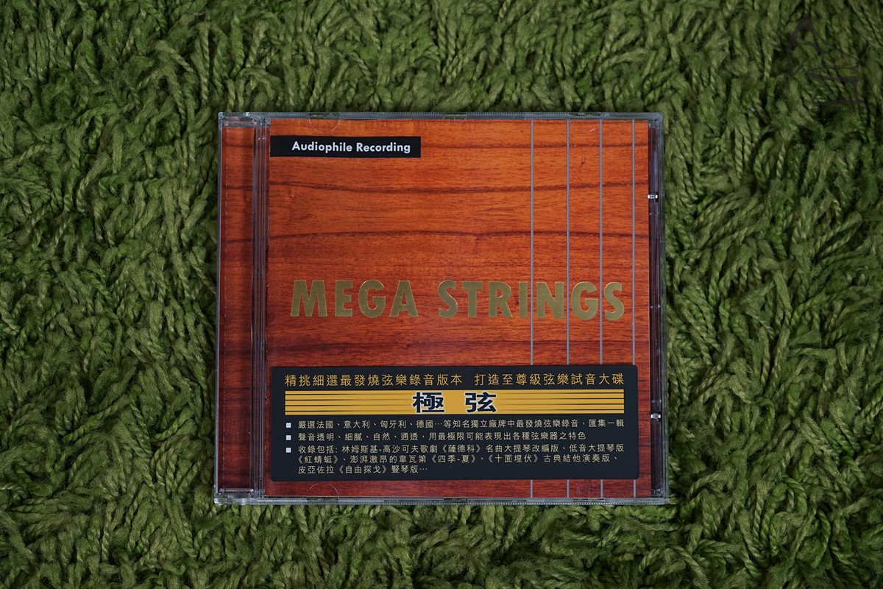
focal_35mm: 90
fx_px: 2207
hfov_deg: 22.6
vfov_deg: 15.2
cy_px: 294
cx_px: 442
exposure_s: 1/60
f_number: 5.6
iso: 800
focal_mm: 90
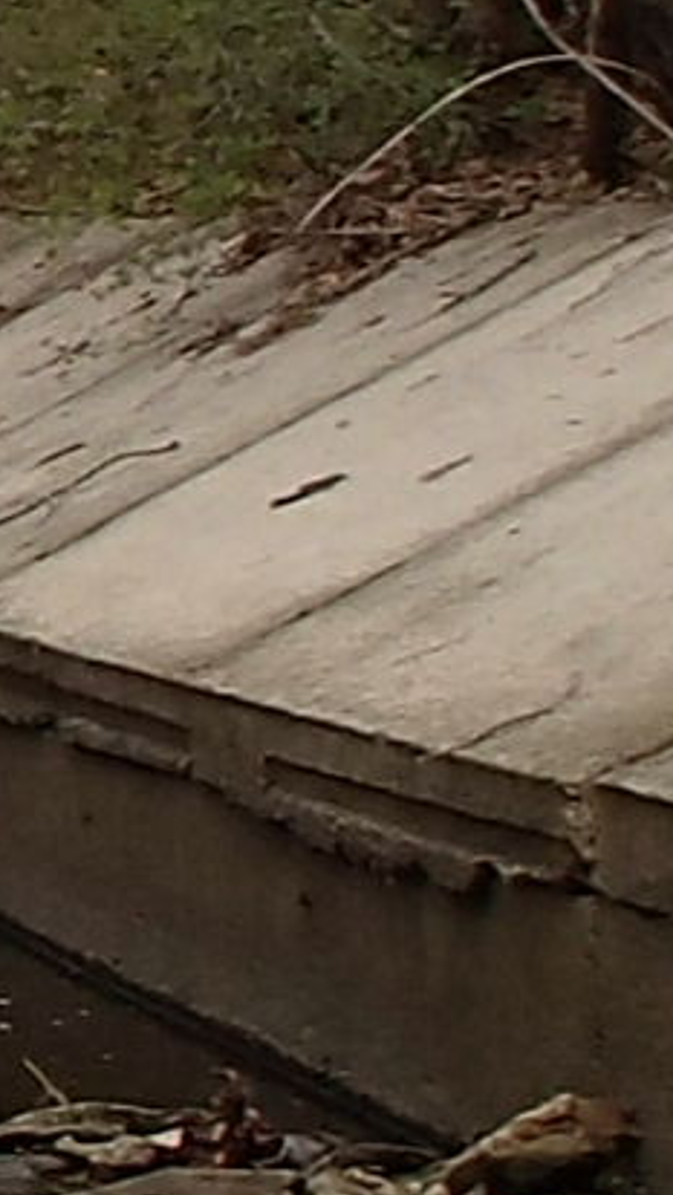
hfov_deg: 4.9
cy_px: 170
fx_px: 7484
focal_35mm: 236
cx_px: -1259
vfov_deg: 9.1
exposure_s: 1/500
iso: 100
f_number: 3.9
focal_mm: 5
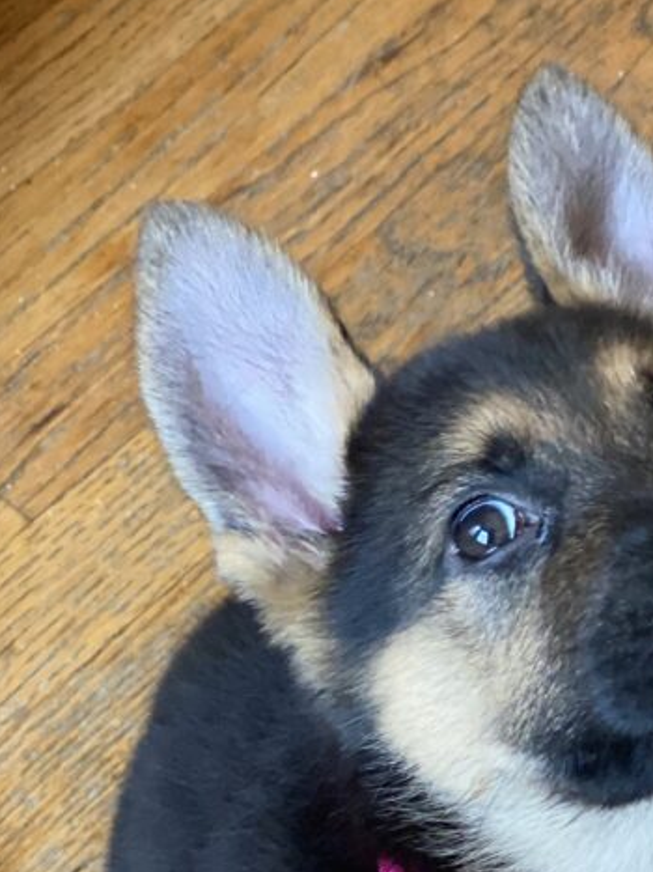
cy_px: 879
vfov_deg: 16.9
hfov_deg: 12.9
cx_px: 586
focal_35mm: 114
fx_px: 2869
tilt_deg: -61.8
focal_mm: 6
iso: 250
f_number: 2
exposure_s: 1/84
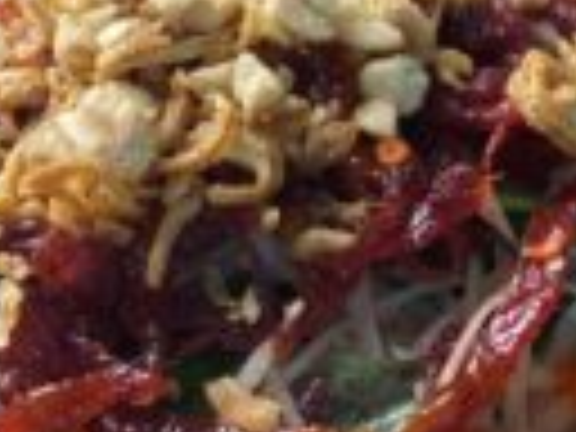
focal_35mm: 195
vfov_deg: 7.6
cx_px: 148
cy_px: 216
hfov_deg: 10.1
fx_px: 3245
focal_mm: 6
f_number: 2
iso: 125
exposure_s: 1/40
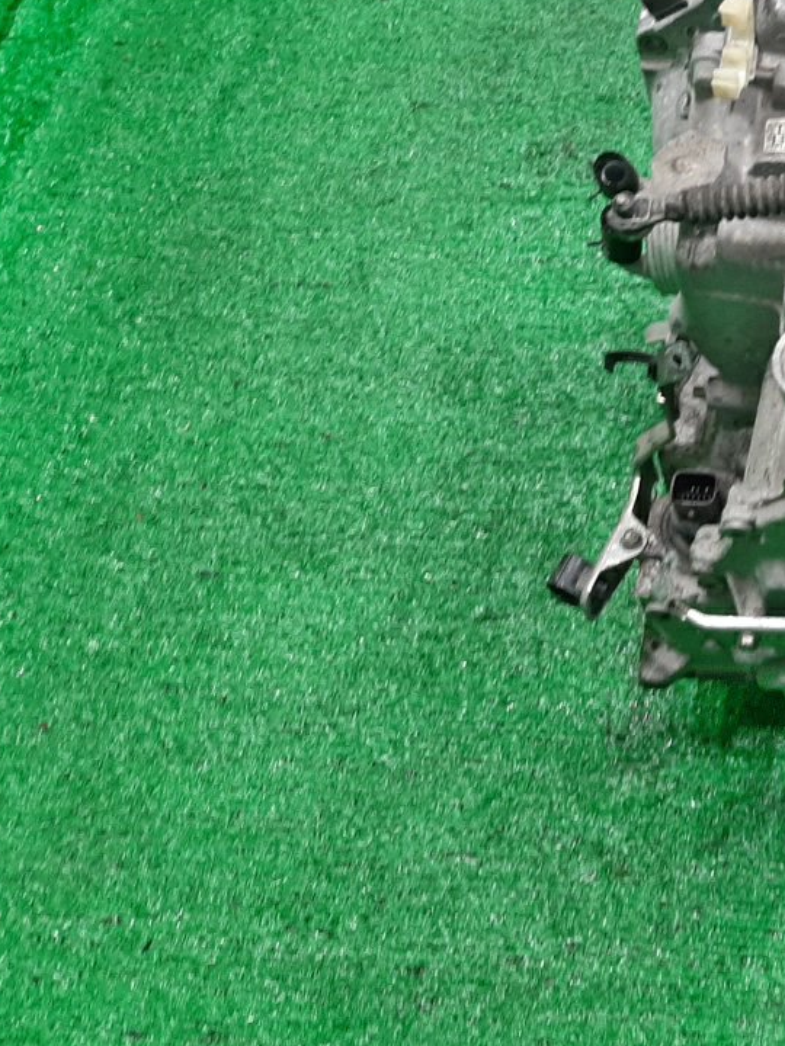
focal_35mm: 52
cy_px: 323
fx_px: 1572
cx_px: 955
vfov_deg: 36.3
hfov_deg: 25.1
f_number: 1.7
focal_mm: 3.93
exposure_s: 1/50
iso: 110
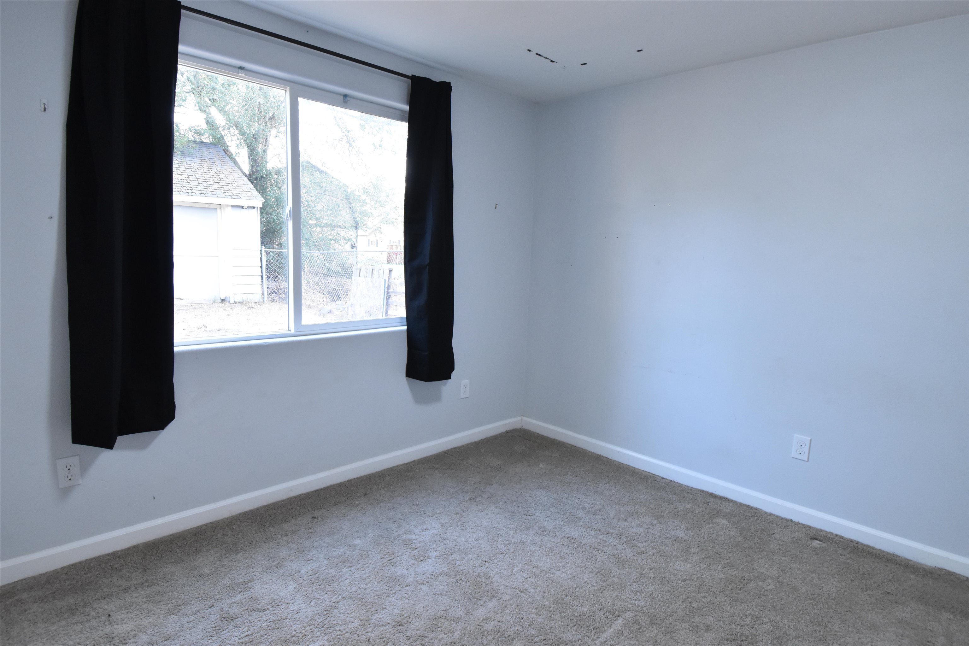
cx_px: 484
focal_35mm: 20
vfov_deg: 63.2
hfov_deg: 85.4
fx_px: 525
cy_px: 323
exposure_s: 1/40
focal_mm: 13
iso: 1600
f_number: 8
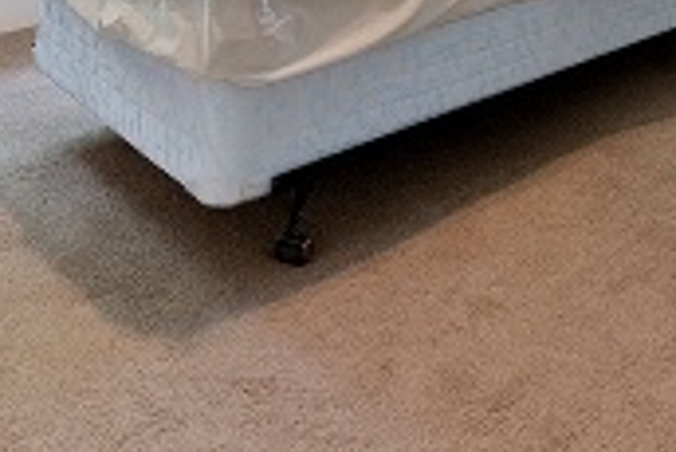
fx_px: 977
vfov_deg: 20.4
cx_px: 476
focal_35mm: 52
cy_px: -305
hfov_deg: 37.5
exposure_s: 4
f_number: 8
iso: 100
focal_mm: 14
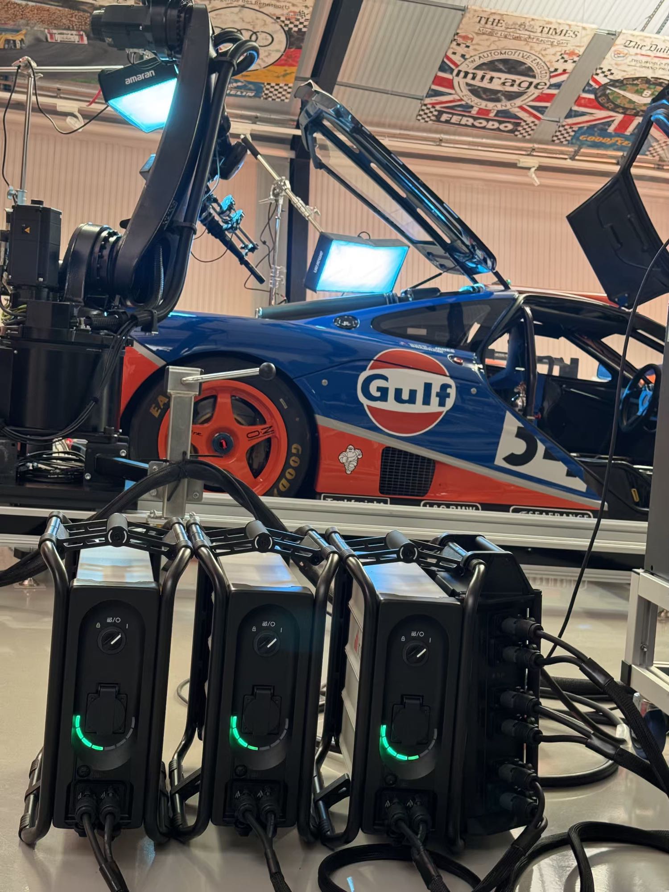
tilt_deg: -3.6
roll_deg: -4.3
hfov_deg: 30.3
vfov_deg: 39.7
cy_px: 446
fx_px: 1237
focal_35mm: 48
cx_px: 334
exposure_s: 1/60
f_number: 1.78
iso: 200
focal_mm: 6.76
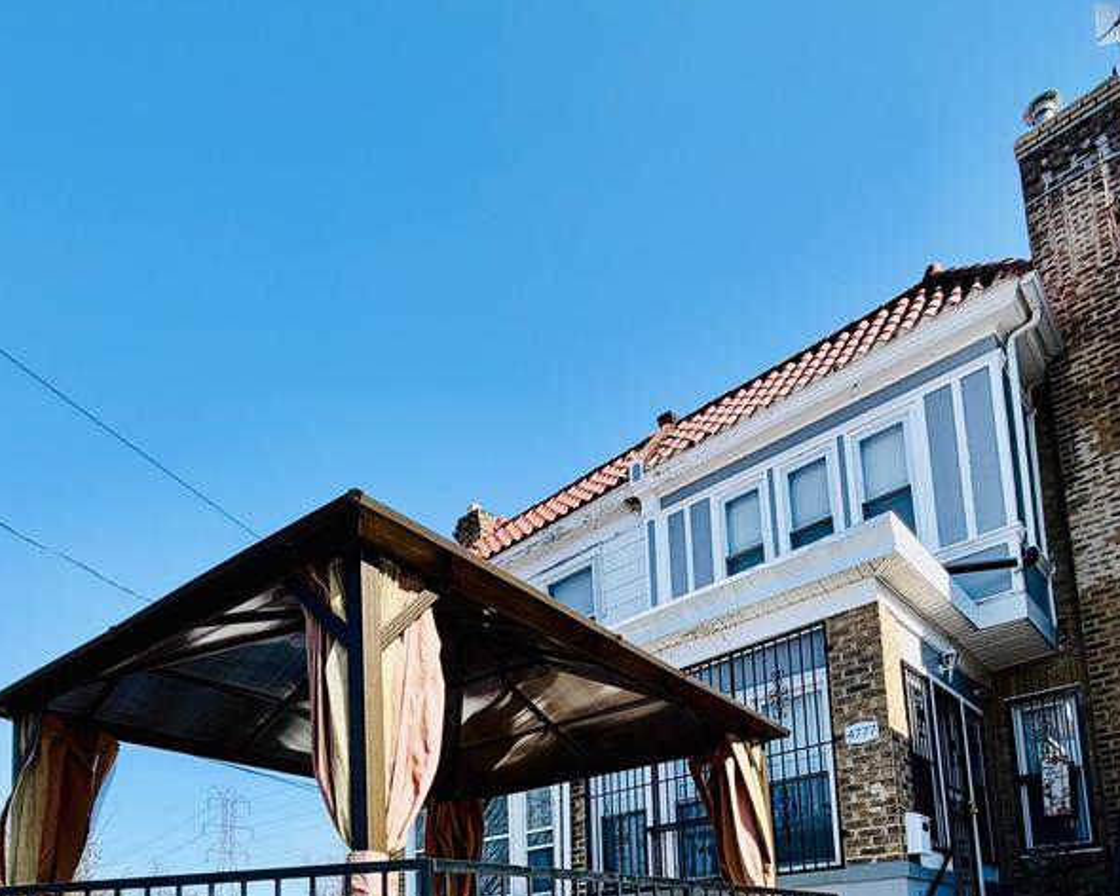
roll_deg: +2.3
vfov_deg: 48.2
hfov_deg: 68.1
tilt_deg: +7.7
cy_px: 869
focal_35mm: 25
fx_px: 829
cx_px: 537
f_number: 2.2
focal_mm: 2.22
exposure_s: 1/770
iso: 25
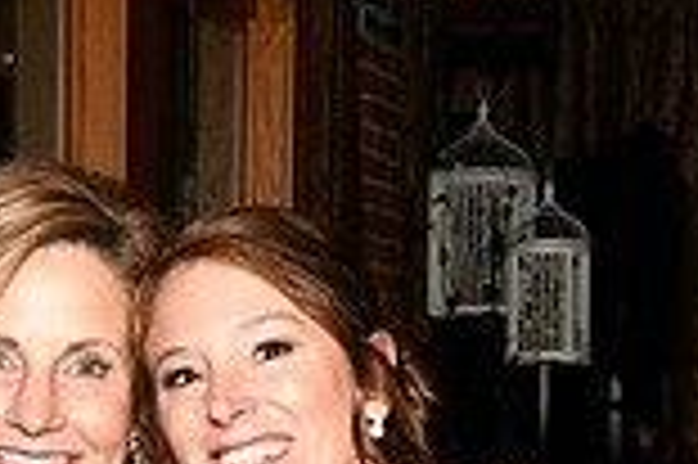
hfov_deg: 13.7
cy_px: 849
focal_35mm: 150
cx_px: 198
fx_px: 2905
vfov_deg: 8.7
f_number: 11
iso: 6400
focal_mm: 40
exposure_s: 1/60
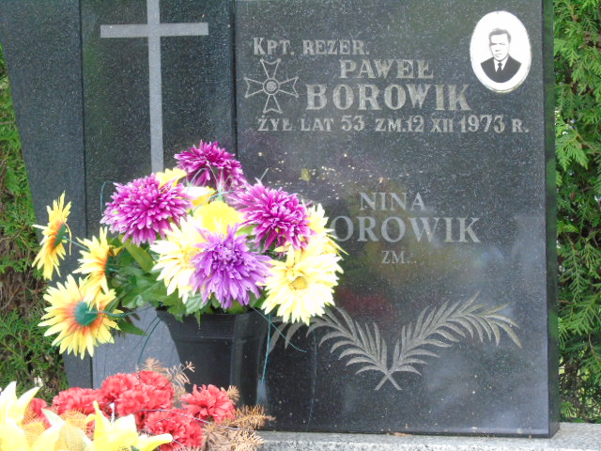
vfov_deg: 9.2
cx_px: 300
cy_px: 226
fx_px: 2813
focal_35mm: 162
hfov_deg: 12.2
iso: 500
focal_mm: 29
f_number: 4.9
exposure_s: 1/125
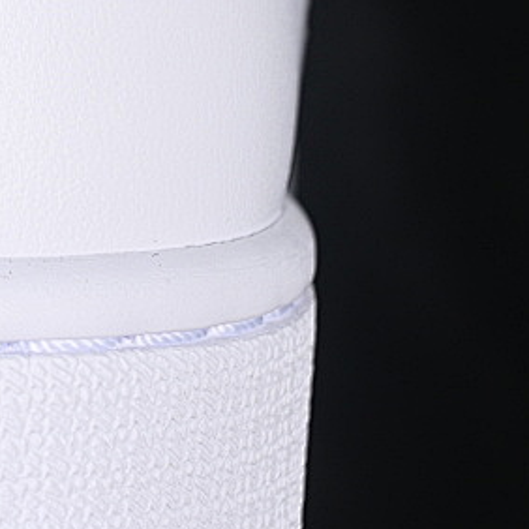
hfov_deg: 7.1
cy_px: -92
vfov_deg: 7.1
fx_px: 4219
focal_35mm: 244
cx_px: -264
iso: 160
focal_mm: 50
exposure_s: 1/80
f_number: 7.1
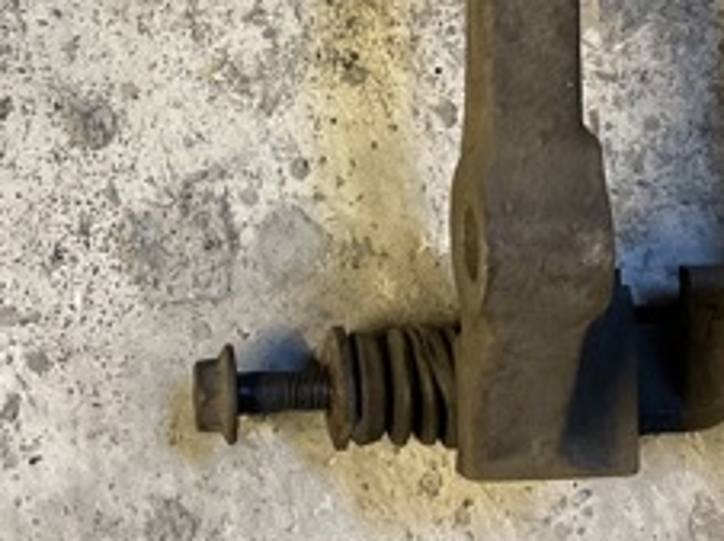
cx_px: 269
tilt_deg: -86.7
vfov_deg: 17.3
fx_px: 1713
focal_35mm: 82
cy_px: -66
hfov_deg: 23.8
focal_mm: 3
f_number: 1.8
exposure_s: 1/60
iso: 160
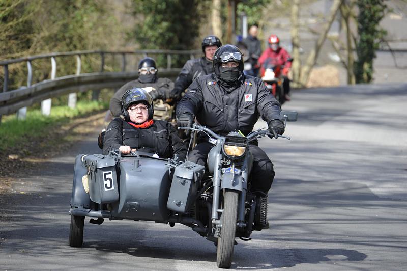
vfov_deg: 4.7
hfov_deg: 7.1
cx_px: 204
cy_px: 136
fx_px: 3276
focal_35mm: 290
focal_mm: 290
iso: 320
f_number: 6
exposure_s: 1/320
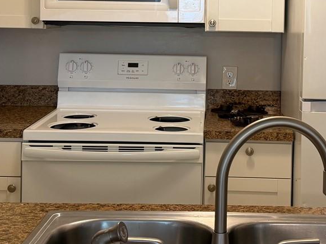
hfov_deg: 29.2
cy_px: 33
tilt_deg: -1.4
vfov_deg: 21.8
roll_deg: -1.0
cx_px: 212
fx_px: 621
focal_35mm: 66
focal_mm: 6.76
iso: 160
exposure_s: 1/60
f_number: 1.78
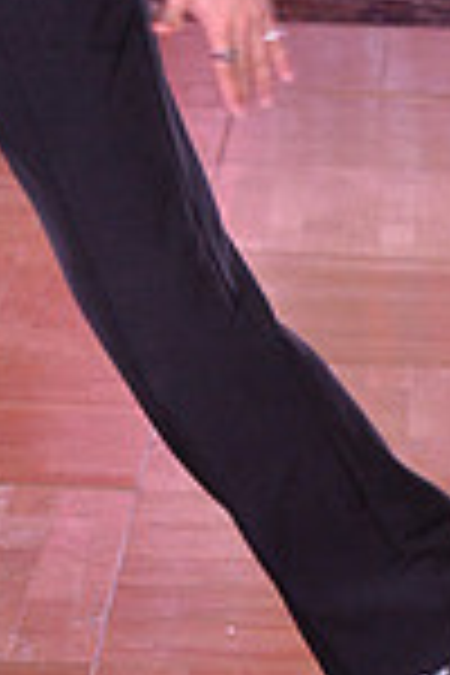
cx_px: -169
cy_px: -166
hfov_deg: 3.5
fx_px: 7406
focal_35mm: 395
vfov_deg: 5.2
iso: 2000
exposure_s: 1/250
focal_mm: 102
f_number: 6.3
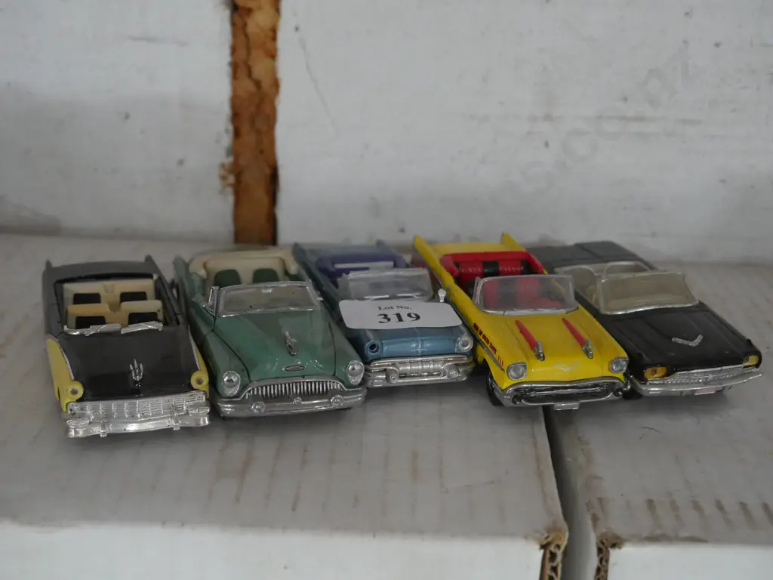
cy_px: 290
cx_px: 386
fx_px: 1251
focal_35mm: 56
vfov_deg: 26.1
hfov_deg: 34.3
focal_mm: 28
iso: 3200
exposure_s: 1/60
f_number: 5.3
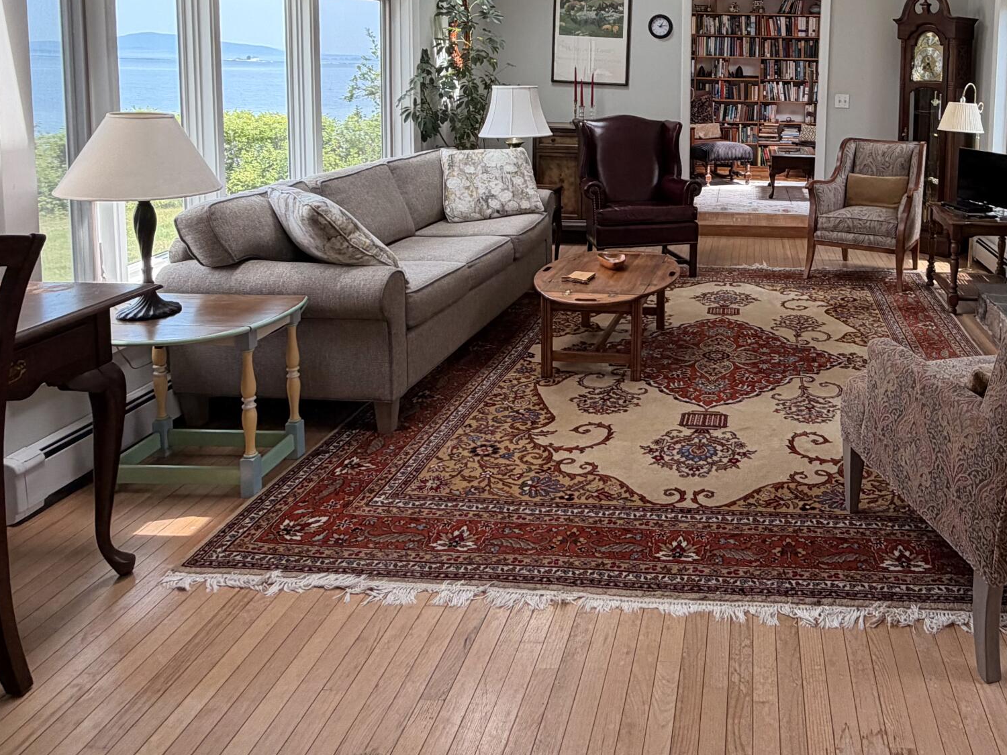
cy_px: 137
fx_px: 815
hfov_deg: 60.0
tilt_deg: -4.5
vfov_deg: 46.7
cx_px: 756
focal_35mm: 28
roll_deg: -1.4
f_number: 2.2
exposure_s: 1/121
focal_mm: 2.22
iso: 64
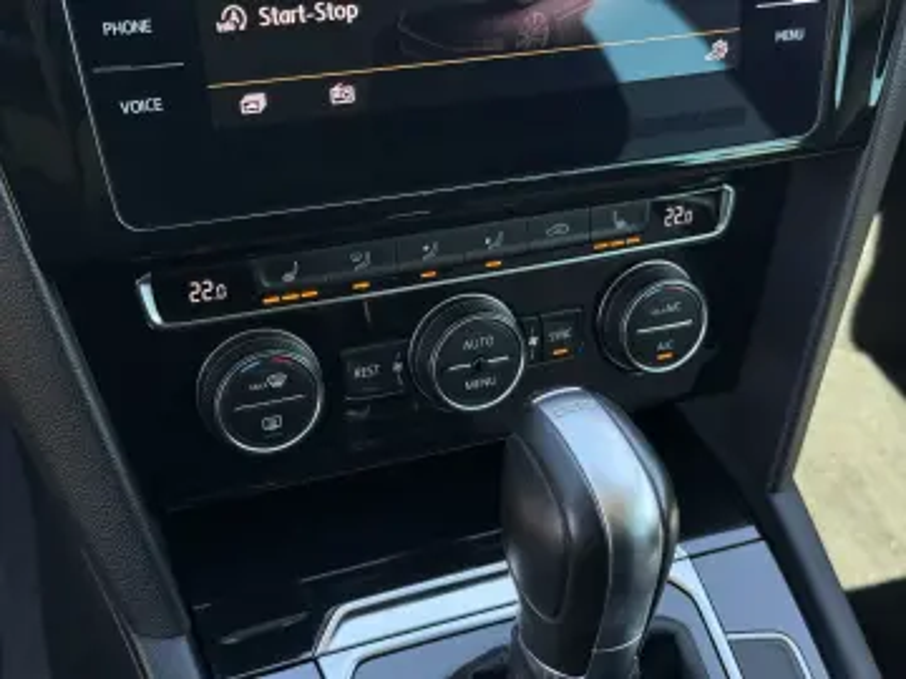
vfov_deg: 30.3
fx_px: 1256
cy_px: 340
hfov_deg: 39.7
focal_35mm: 48
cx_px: 453
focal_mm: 6.76
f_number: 1.78
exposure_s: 1/165
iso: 160
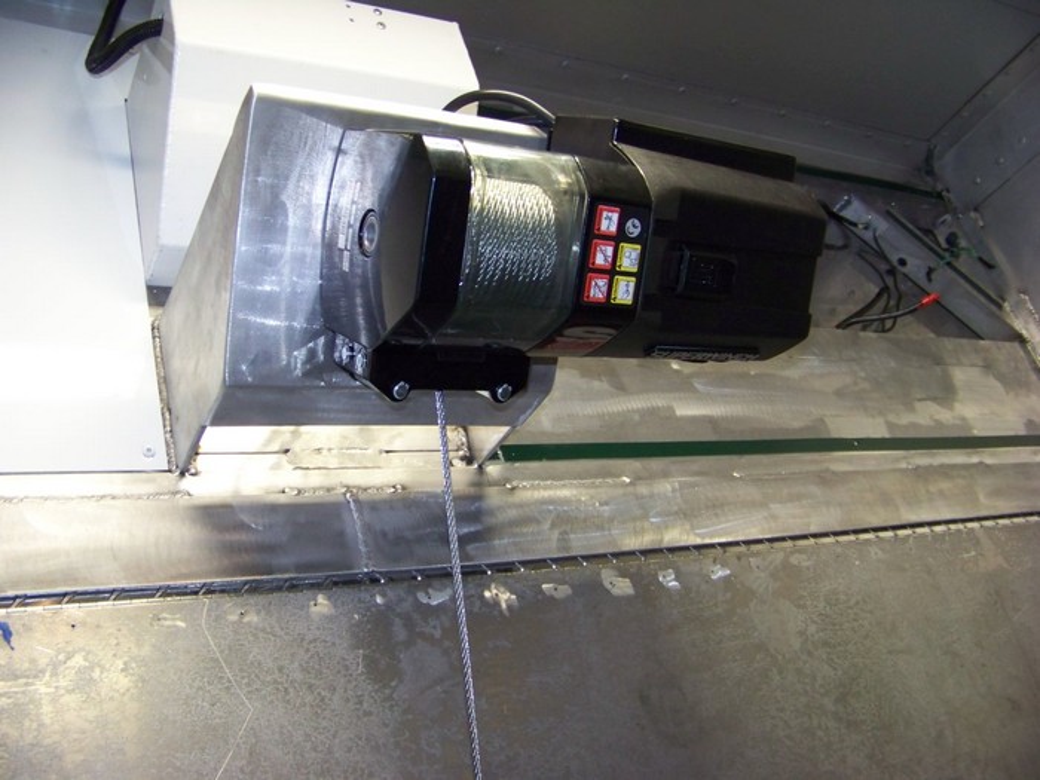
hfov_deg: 51.4
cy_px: 390
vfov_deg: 39.7
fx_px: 1082
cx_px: 520
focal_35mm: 36
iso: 200
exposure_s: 1/30
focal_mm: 5.85
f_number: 2.8
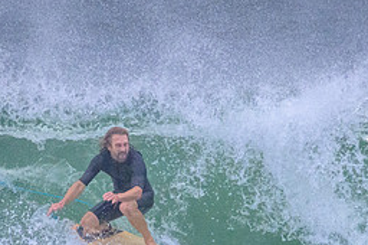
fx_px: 18540
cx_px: 252
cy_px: 264
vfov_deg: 0.8
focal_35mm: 1816
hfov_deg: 1.1
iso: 7200
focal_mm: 800
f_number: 11
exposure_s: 1/2000
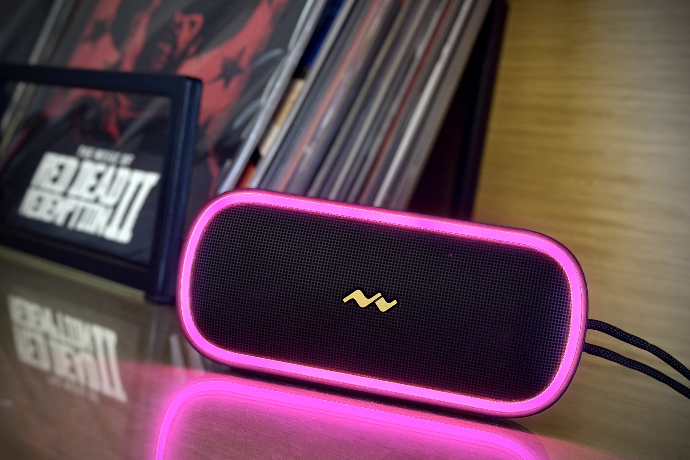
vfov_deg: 27.0
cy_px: 241
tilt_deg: -3.7
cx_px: 345
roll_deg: -8.8
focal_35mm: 50
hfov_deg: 39.6
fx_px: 958
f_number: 1.78
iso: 640
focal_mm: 6.76
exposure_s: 1/30
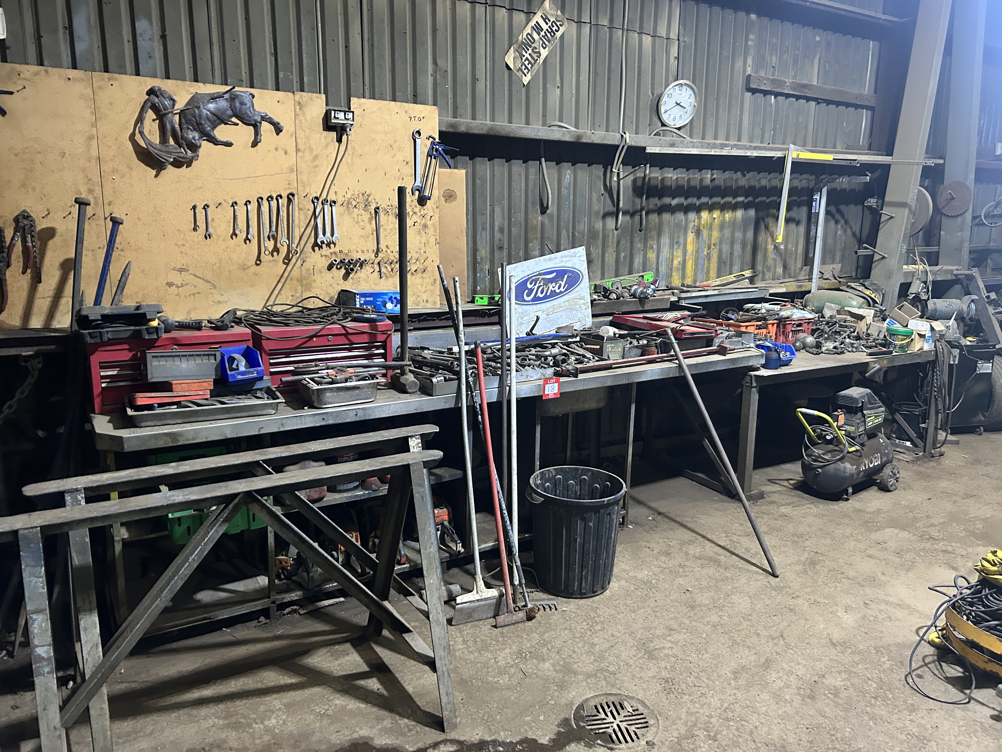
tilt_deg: -11.8
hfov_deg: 67.3
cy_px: 376
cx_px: 501
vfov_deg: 53.1
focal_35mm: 26
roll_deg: -0.9
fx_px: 753
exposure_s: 1/33
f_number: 1.5
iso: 400
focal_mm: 5.7
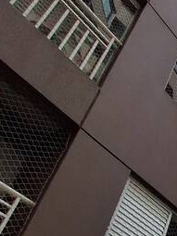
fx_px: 375
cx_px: 336
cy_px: 317
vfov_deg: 28.1
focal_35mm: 55
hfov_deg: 18.9
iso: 40
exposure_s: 1/3185
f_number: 2.2
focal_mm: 1.74
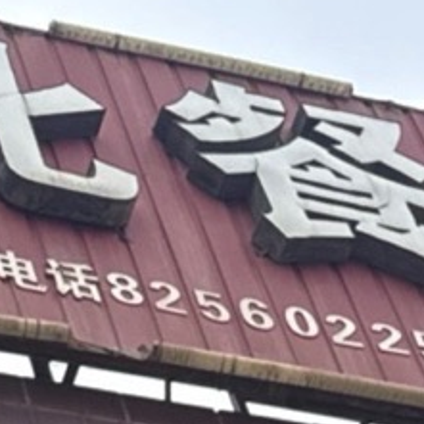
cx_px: -148
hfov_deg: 8.7
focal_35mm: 197
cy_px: 1479
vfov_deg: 7.3
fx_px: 2730
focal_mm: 6.76
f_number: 1.78
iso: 80
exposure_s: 1/1437
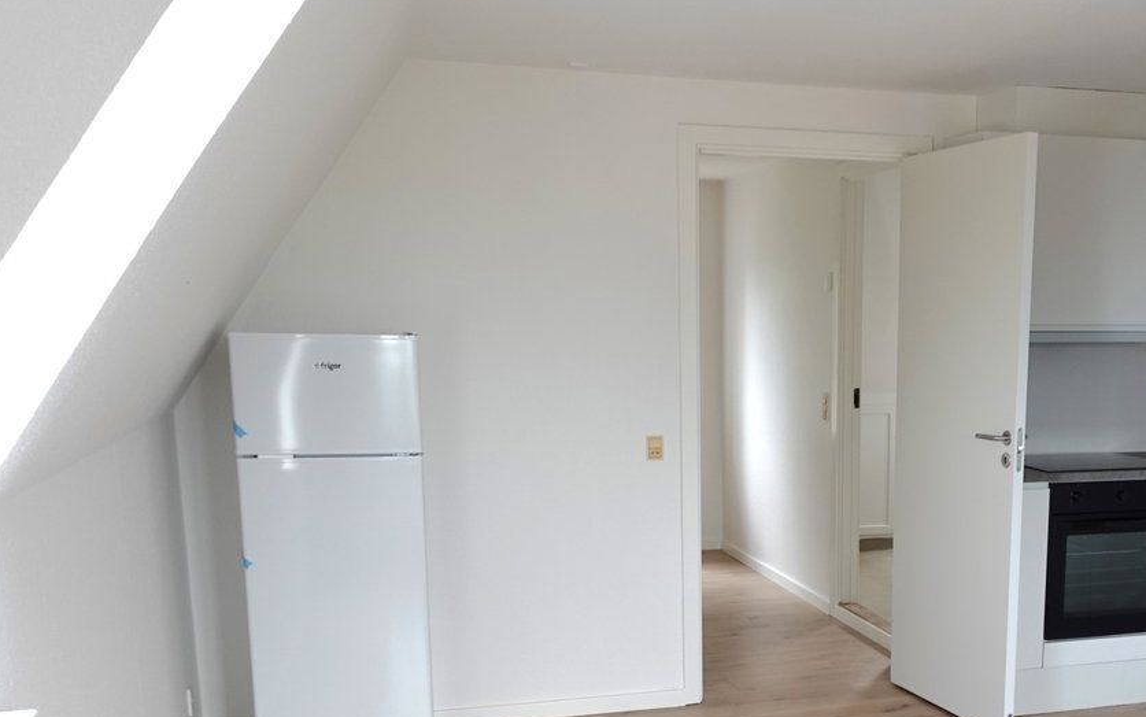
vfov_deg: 31.7
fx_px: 1218
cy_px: 601
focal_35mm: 39
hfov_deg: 49.1
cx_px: 806
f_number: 2
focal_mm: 7.6
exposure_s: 1/125
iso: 125
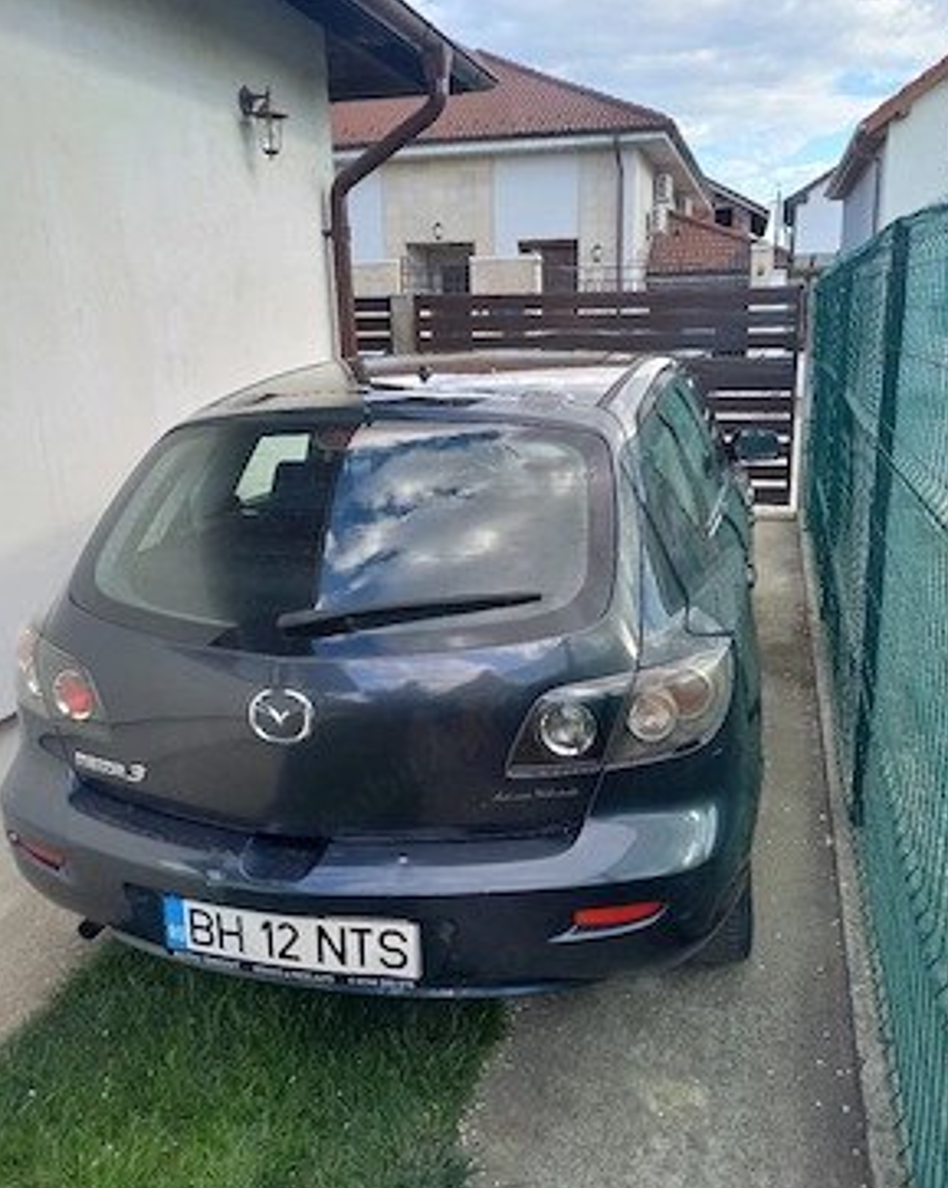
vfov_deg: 64.0
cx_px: 485
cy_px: 548
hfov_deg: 53.1
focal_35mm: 27
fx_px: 948
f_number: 1.8
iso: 50
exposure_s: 1/204
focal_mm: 4.65
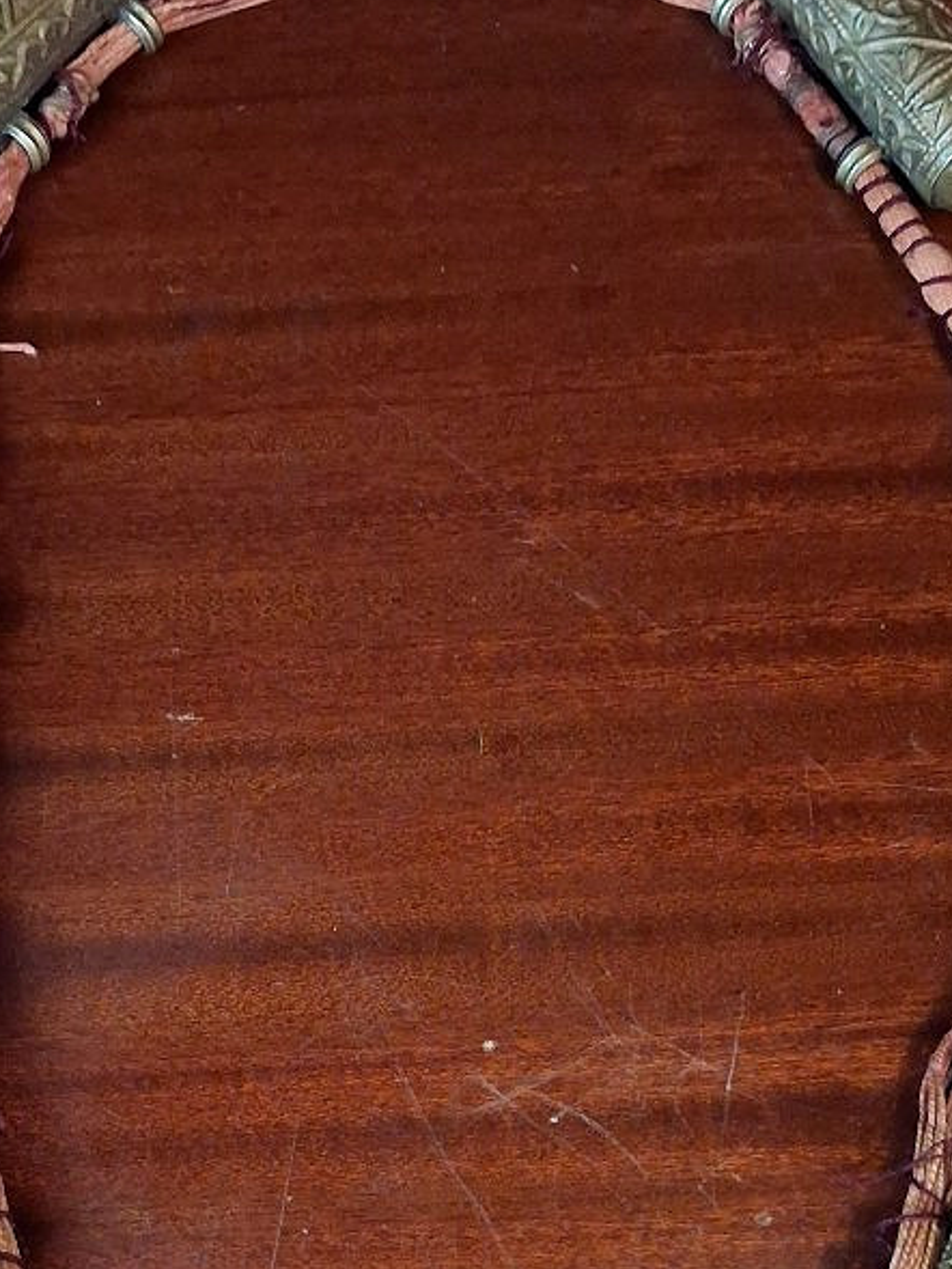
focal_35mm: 55
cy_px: 1017
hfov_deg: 26.6
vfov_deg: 33.9
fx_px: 2016
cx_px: 452
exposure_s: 1/25
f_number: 1.8
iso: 1000
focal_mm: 4
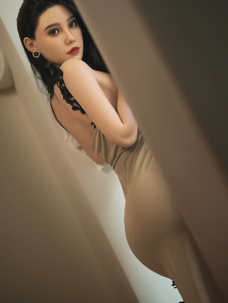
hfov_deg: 26.6
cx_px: 116
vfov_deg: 34.9
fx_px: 483
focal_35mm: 55
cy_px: 135
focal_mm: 50
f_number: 2.8
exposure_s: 1/200
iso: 250
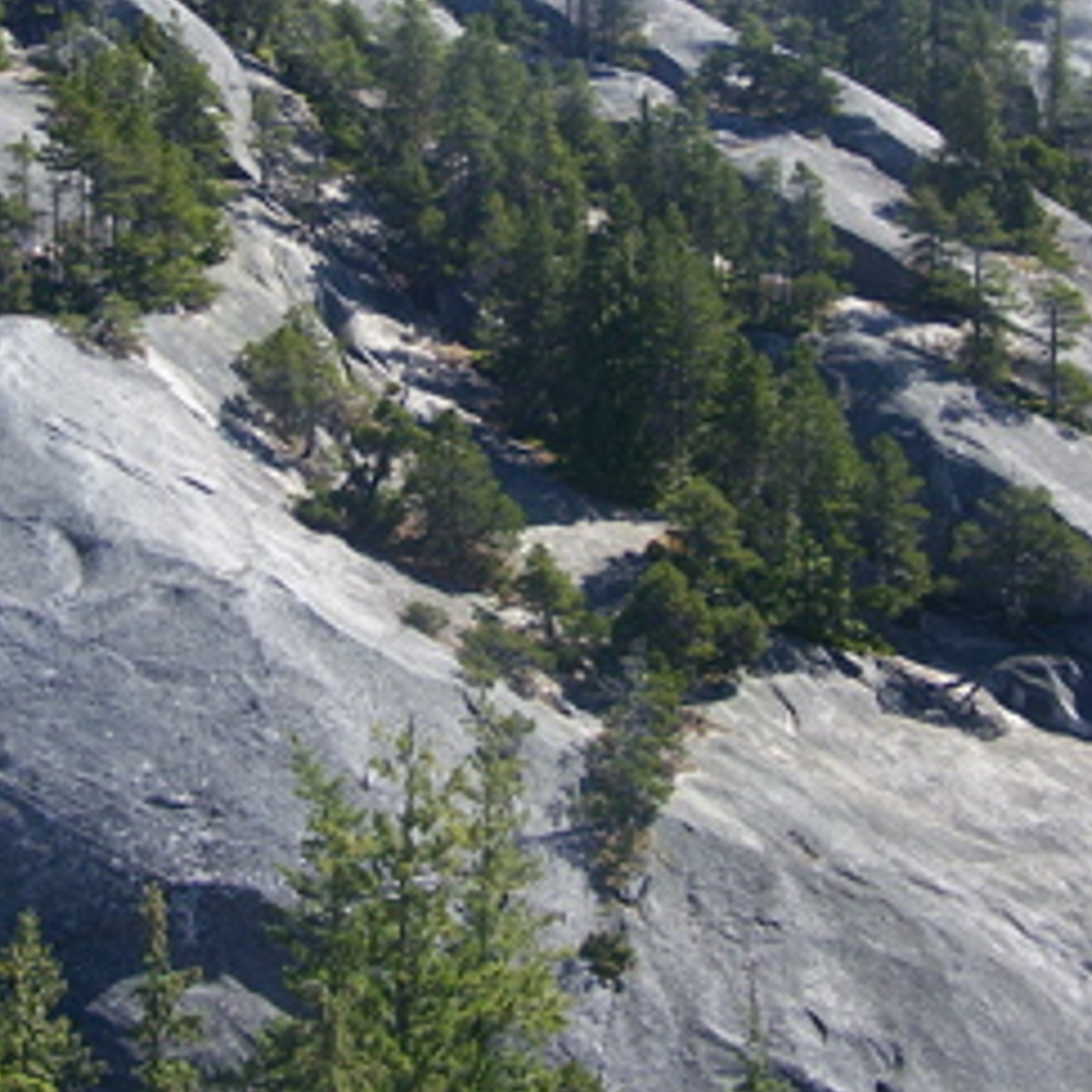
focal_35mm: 69
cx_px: 542
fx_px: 2463
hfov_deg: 25.0
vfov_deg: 24.8
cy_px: 321
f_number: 2.8
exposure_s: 1/640
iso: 80
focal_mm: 6.3
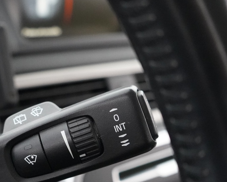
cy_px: 125
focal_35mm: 62
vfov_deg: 24.4
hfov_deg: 29.9
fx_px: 416
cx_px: 51
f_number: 3.5
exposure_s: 1/60
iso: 10000
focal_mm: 28
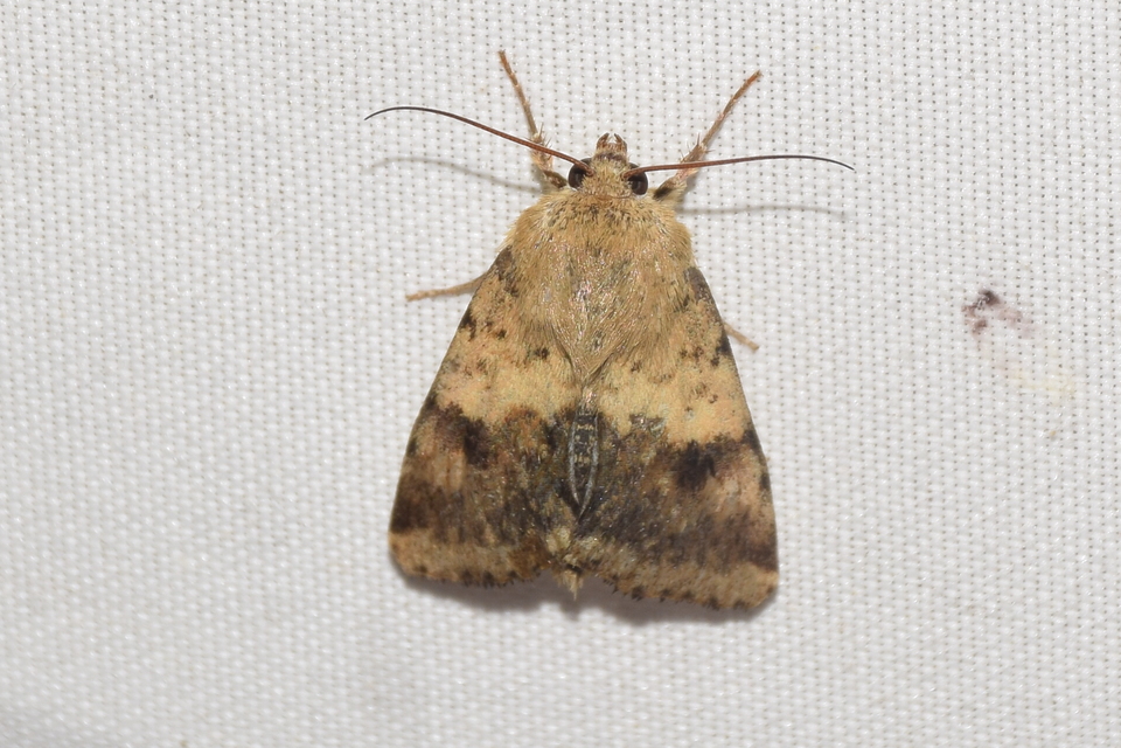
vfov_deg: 6.5
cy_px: 374
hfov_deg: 9.8
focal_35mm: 210
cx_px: 560
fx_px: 6539
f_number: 13
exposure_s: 1/60
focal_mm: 140
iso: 100
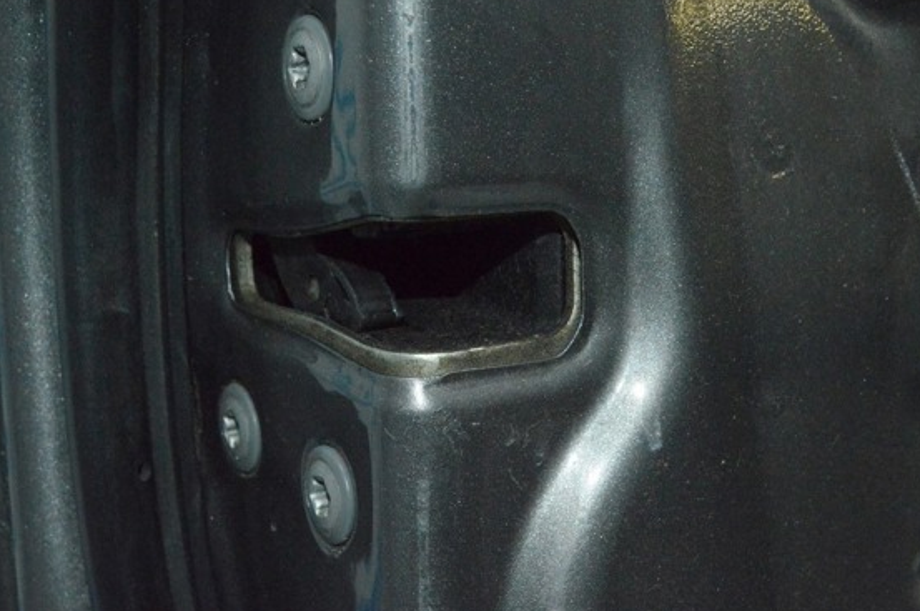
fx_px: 1506
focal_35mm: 59
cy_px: 296
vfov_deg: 22.9
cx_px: 396
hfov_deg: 33.9
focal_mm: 34
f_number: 16
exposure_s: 1/160
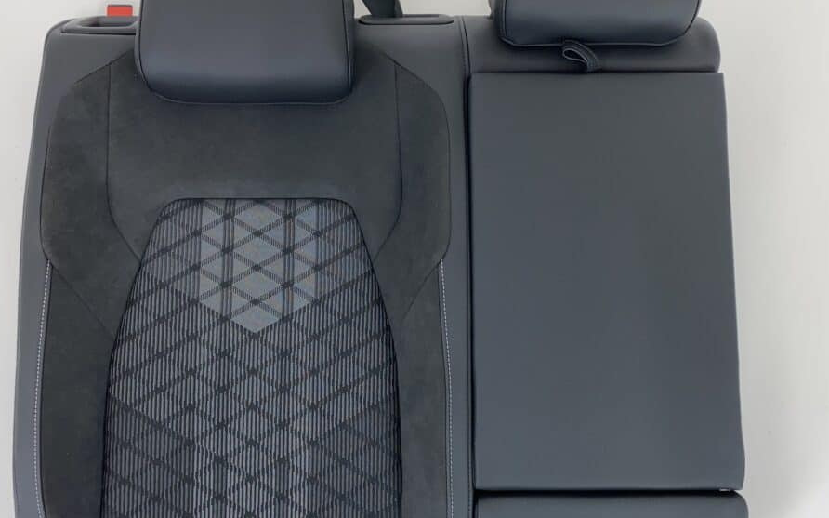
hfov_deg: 56.7
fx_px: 768
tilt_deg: -83.8
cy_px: 264
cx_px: 400
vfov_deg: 37.2
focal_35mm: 34
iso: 32
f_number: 1.8
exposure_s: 1/35
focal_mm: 4.25
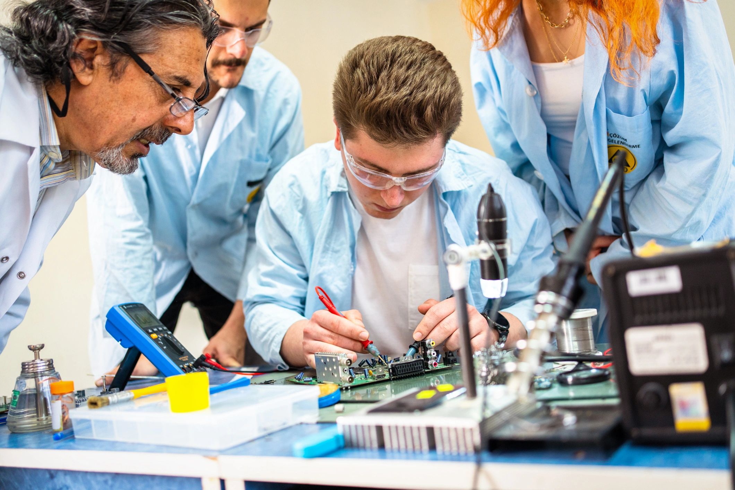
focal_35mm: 35
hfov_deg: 54.4
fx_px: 715
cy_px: 245
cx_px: 368
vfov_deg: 37.9
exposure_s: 1/125
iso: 1250
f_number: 2.5
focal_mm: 35
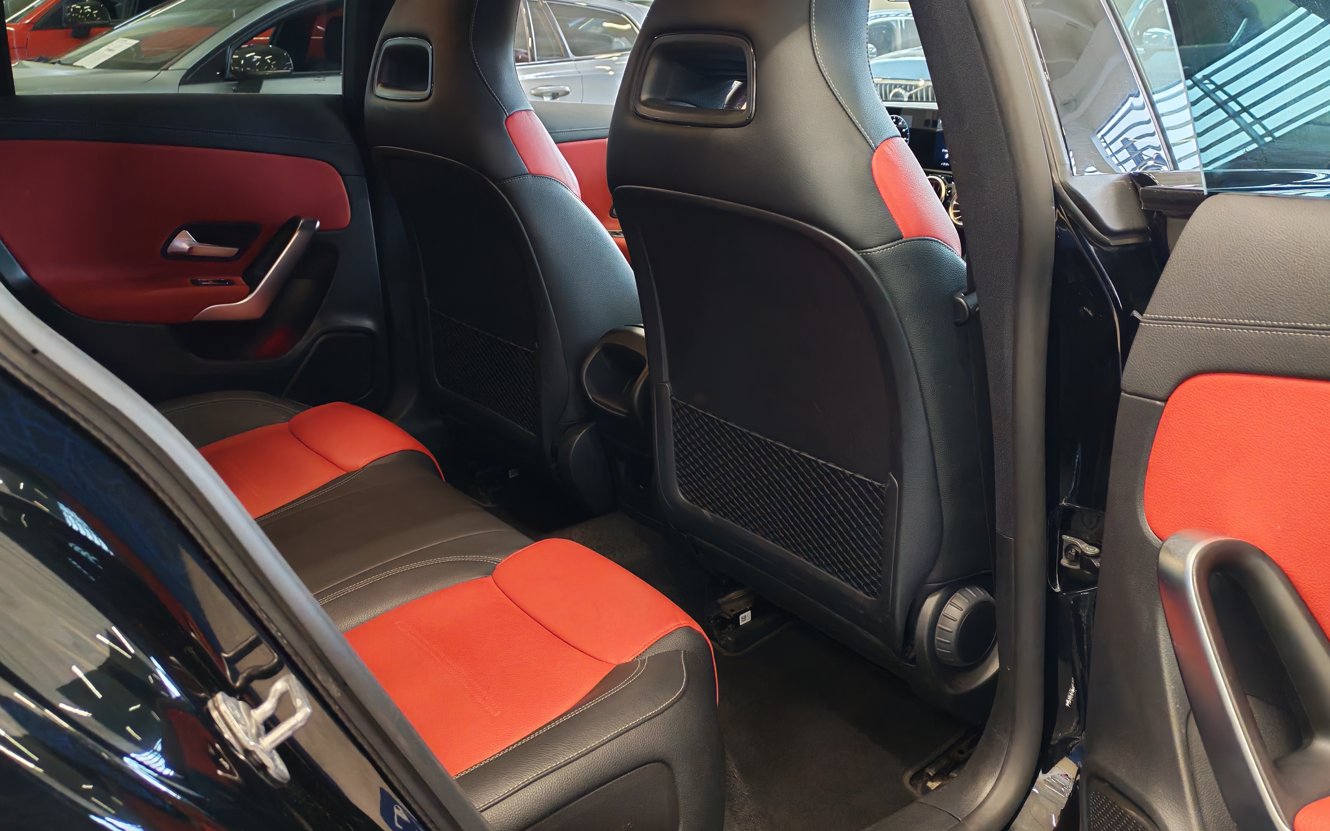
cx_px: 662
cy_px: 335
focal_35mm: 32
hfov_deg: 59.7
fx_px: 1160
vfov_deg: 39.3
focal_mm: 6.12
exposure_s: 1/100
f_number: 1.9
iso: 1087
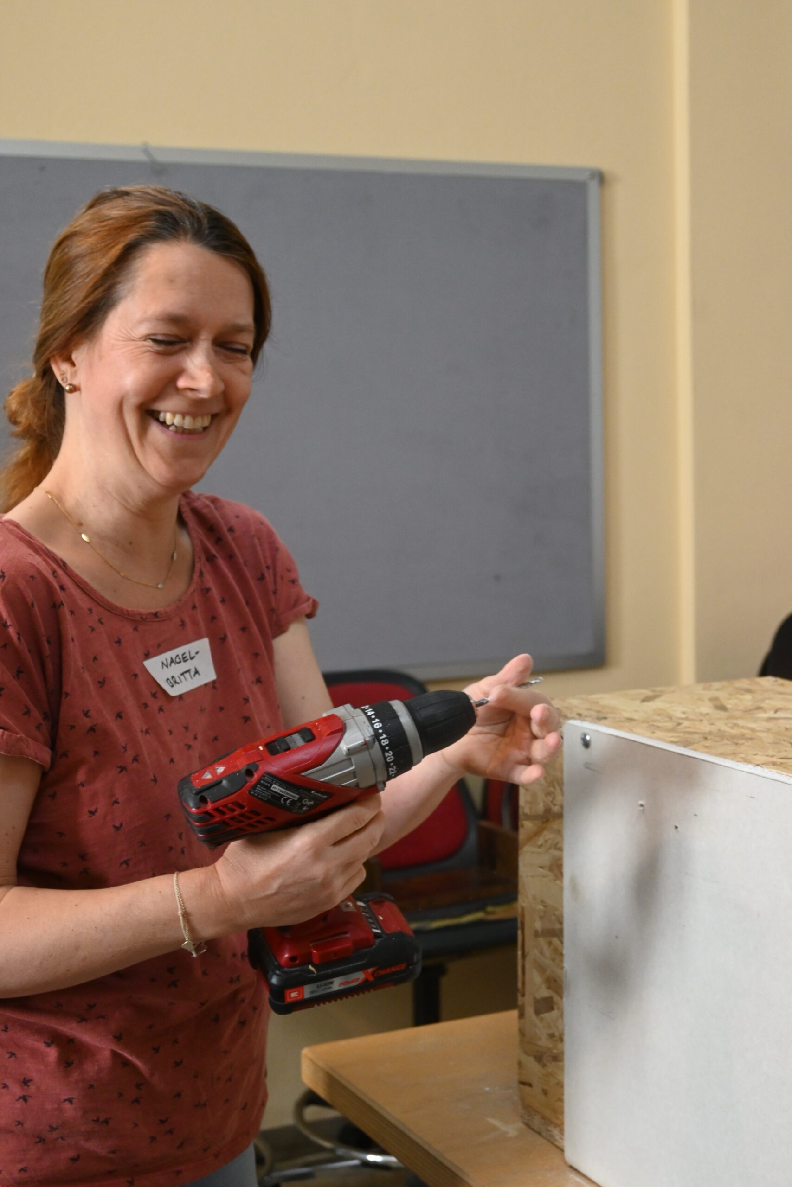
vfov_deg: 36.9
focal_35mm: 54
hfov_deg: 25.1
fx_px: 1782
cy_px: 594
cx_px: 396
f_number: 5.3
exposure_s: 1/125
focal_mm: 36
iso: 1600
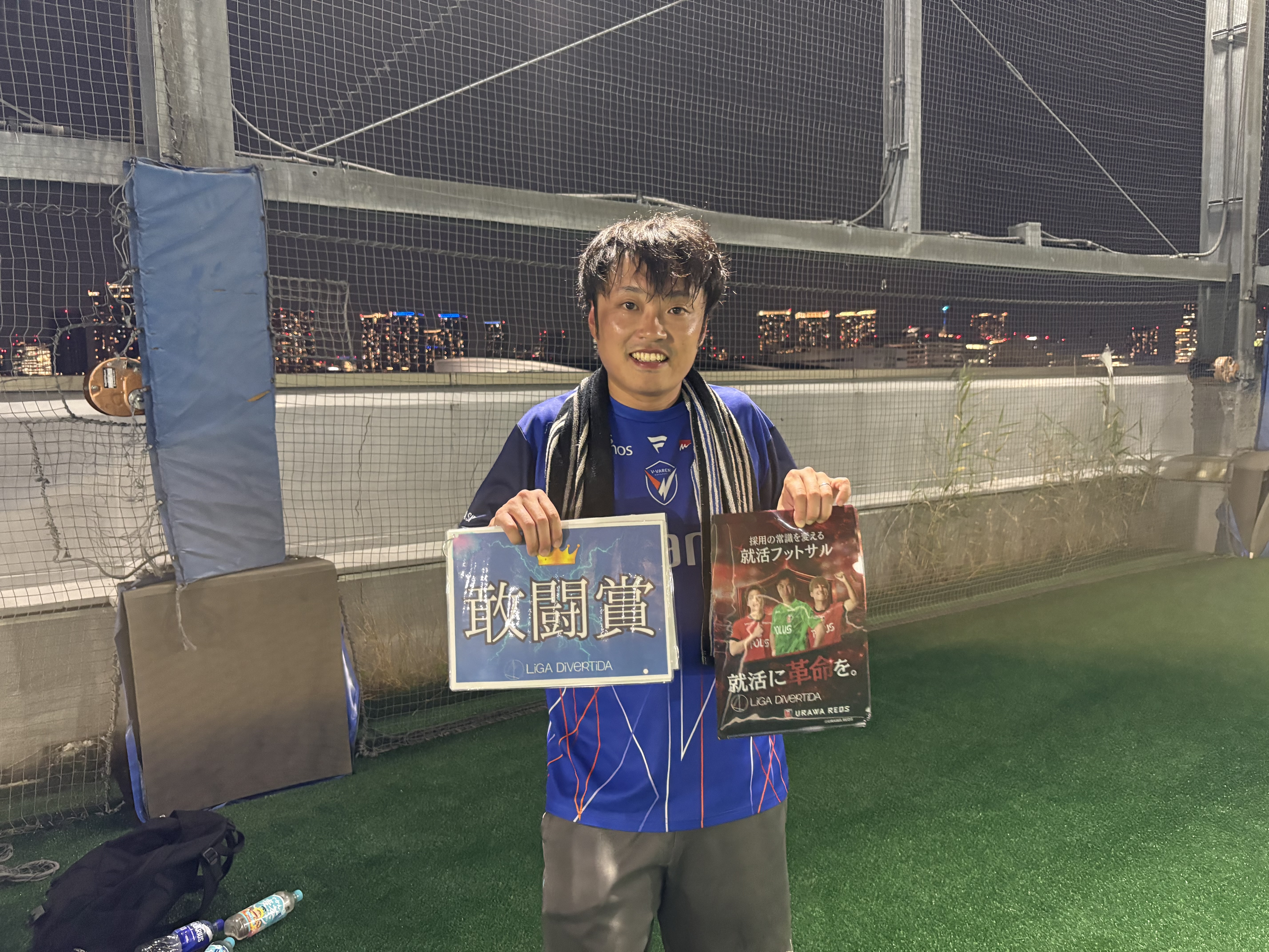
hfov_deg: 67.3
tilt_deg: -4.3
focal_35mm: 26
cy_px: 476
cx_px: 634
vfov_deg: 53.1
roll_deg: +1.7
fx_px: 953
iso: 500
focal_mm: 5.96
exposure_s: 1/25
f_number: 1.6
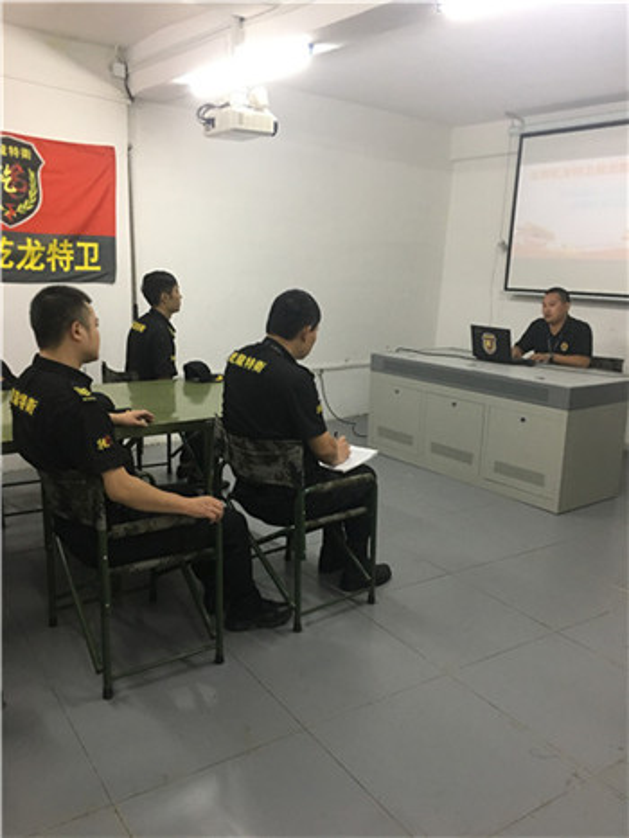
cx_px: 314
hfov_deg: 48.3
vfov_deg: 61.6
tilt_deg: -11.2
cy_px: 419
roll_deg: -2.3
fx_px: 702
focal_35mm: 29
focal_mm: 4.15
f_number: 2.2
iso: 100
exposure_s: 1/17
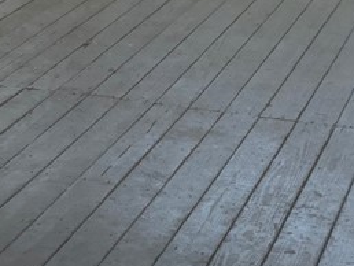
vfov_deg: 12.9
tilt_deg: -22.9
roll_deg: +0.9
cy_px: 144
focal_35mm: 115
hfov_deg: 16.9
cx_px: 33
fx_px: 1177
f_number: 1.8
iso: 25
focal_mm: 3
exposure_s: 1/122
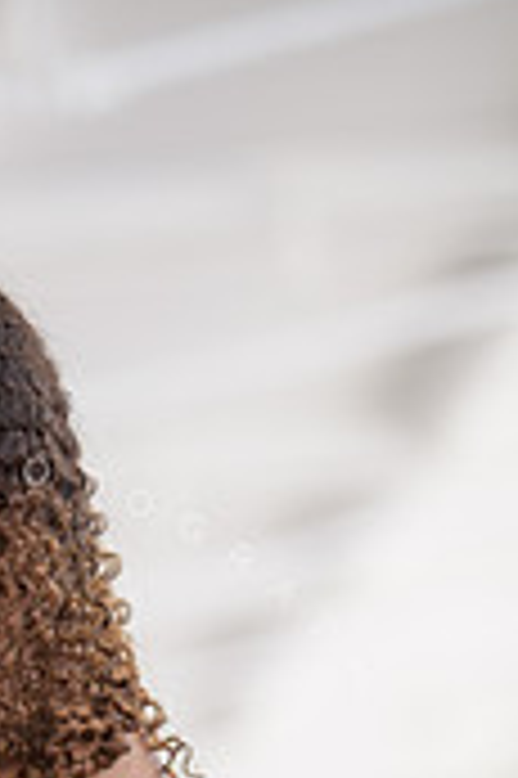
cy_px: 998
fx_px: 6747
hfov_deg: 4.4
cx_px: -140
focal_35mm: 312
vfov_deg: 6.6
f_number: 2.8
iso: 250
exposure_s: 1/125
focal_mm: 120
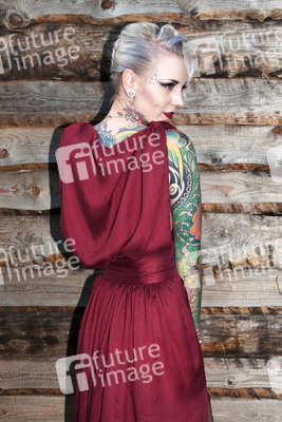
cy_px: 211
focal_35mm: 33
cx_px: 141
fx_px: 387
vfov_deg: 57.2
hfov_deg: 40.0
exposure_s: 1/100
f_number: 6.3
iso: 400
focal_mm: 22
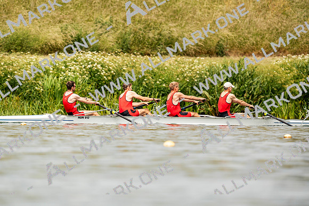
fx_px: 5151
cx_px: 154
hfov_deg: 3.4
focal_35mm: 600
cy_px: 103
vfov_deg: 2.3
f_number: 6.3
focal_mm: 600
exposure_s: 1/2000
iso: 160
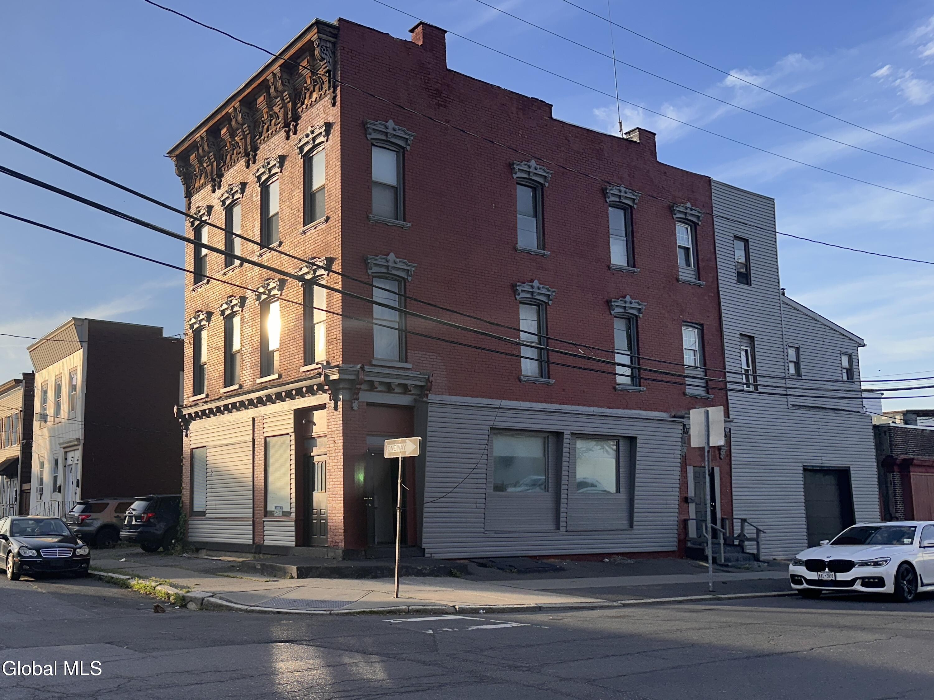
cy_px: 350
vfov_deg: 56.8
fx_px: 647
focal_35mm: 24
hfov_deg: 71.6
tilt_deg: +7.5
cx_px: 467
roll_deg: +0.3
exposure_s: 1/2410
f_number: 1.78
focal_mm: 6.86
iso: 80
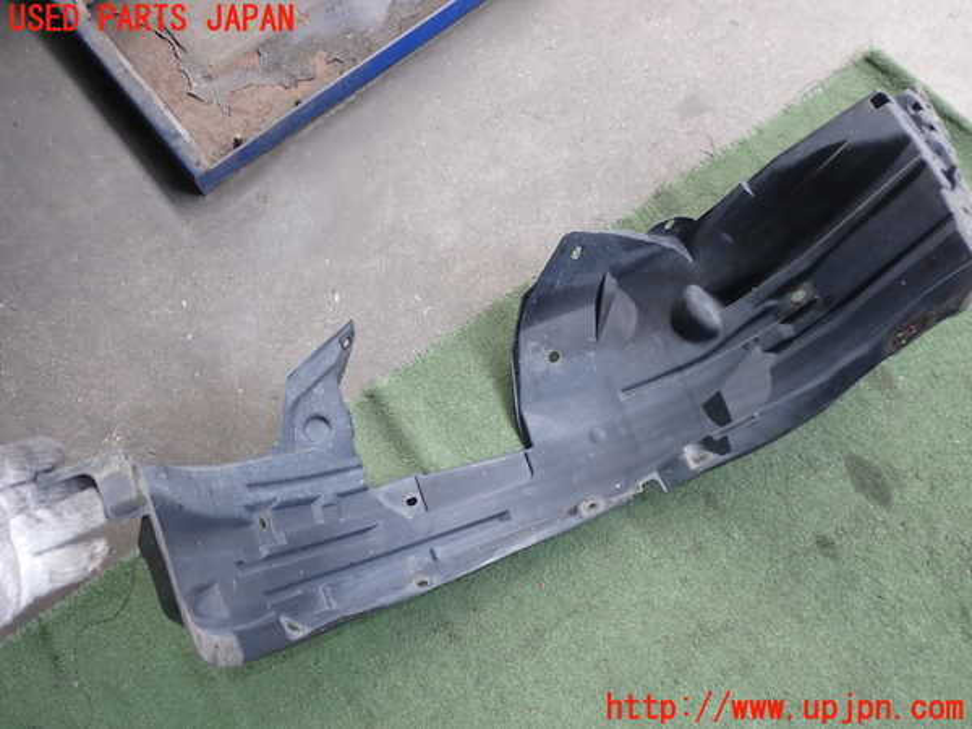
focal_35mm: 32
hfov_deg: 56.8
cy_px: 364
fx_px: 899
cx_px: 486
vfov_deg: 44.2
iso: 160
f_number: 2.4
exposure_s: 1/60
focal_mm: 5.79
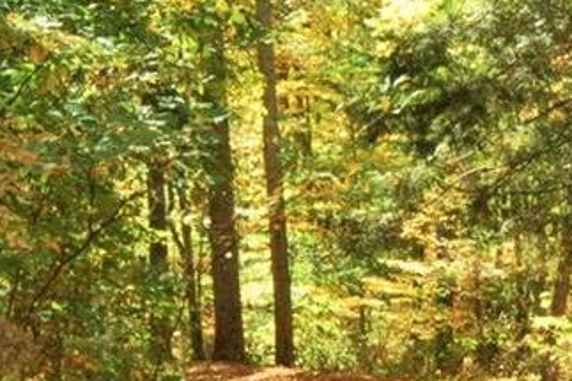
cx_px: 542
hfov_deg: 17.6
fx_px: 1810
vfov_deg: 11.9
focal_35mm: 114
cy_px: 338
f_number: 22
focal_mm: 24
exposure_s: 1/50
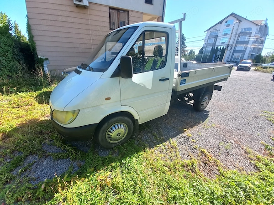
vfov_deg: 89.9
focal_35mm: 13
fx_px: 103
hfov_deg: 106.2
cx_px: 137
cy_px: 102
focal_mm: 1.42
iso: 40
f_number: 2.2
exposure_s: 1/302
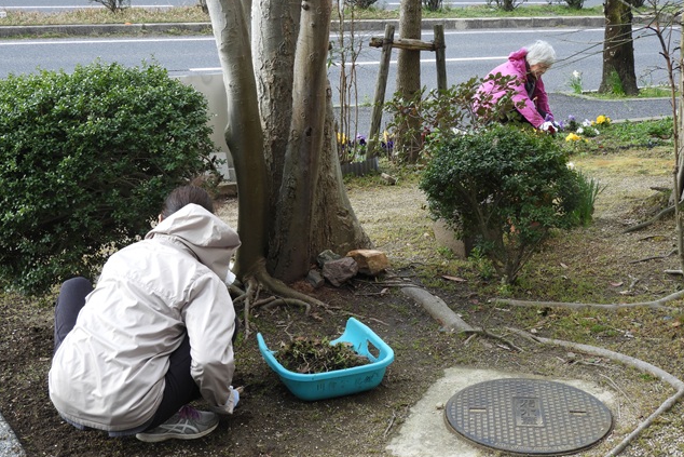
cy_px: 211
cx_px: 344
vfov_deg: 21.6
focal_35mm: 63
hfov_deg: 31.9
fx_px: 1197
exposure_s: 1/125
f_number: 4.2
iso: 100
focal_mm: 10.7
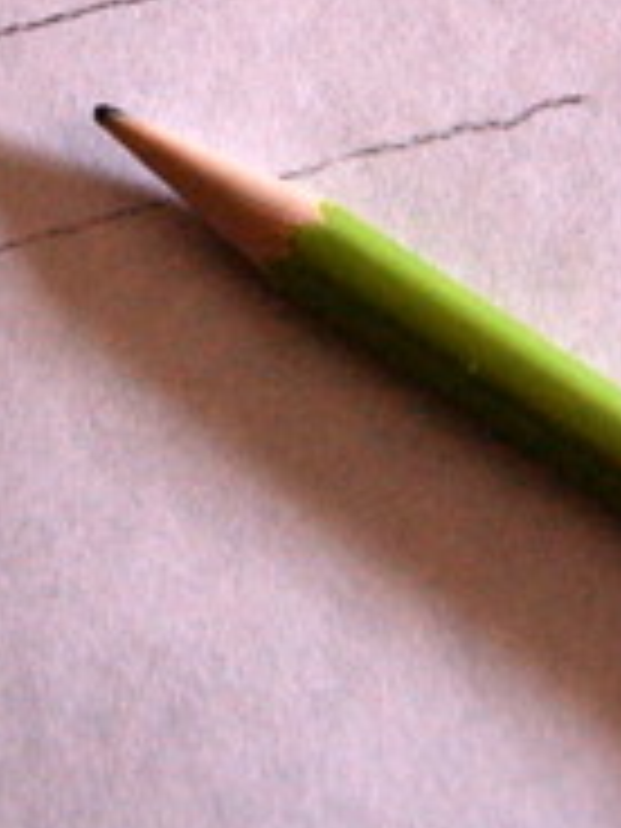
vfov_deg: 20.3
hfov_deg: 15.4
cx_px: -32
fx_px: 2248
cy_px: 16
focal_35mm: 94
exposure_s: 1/60
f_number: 4
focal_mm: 20
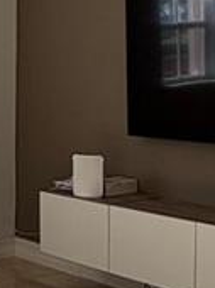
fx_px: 822
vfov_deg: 19.9
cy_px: 134
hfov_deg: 14.0
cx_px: -103
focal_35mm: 99
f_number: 2.2
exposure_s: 1/238
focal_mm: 2.22
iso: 64
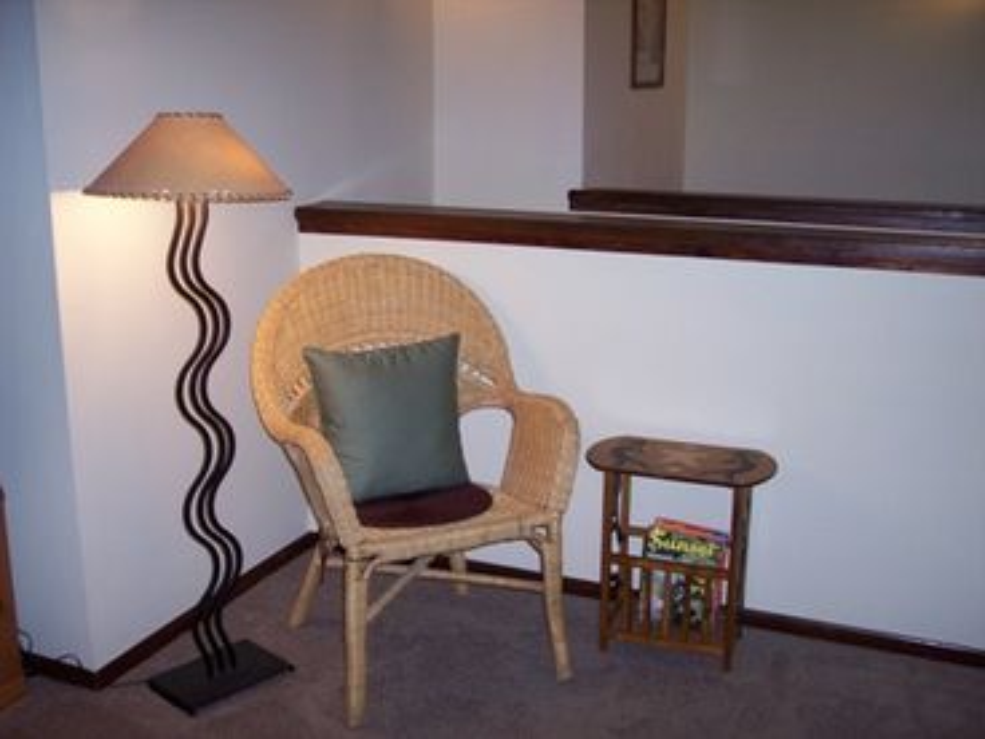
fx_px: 1110
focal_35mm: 39
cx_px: 492
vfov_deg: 36.8
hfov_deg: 47.9
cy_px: 370
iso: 100
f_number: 2.8
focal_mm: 8
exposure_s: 1/60
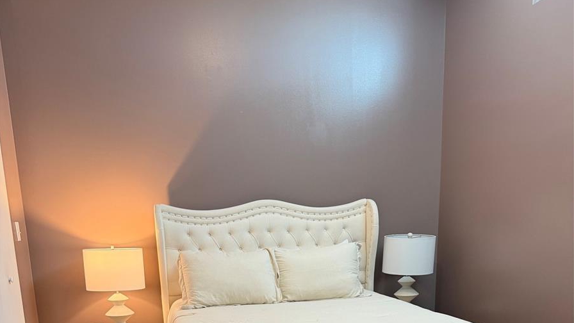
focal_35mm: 35
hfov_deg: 56.6
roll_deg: +2.3
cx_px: 286
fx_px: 533
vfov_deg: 30.7
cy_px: 341
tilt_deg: -13.1
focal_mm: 6.76
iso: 250
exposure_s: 1/60
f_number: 1.78
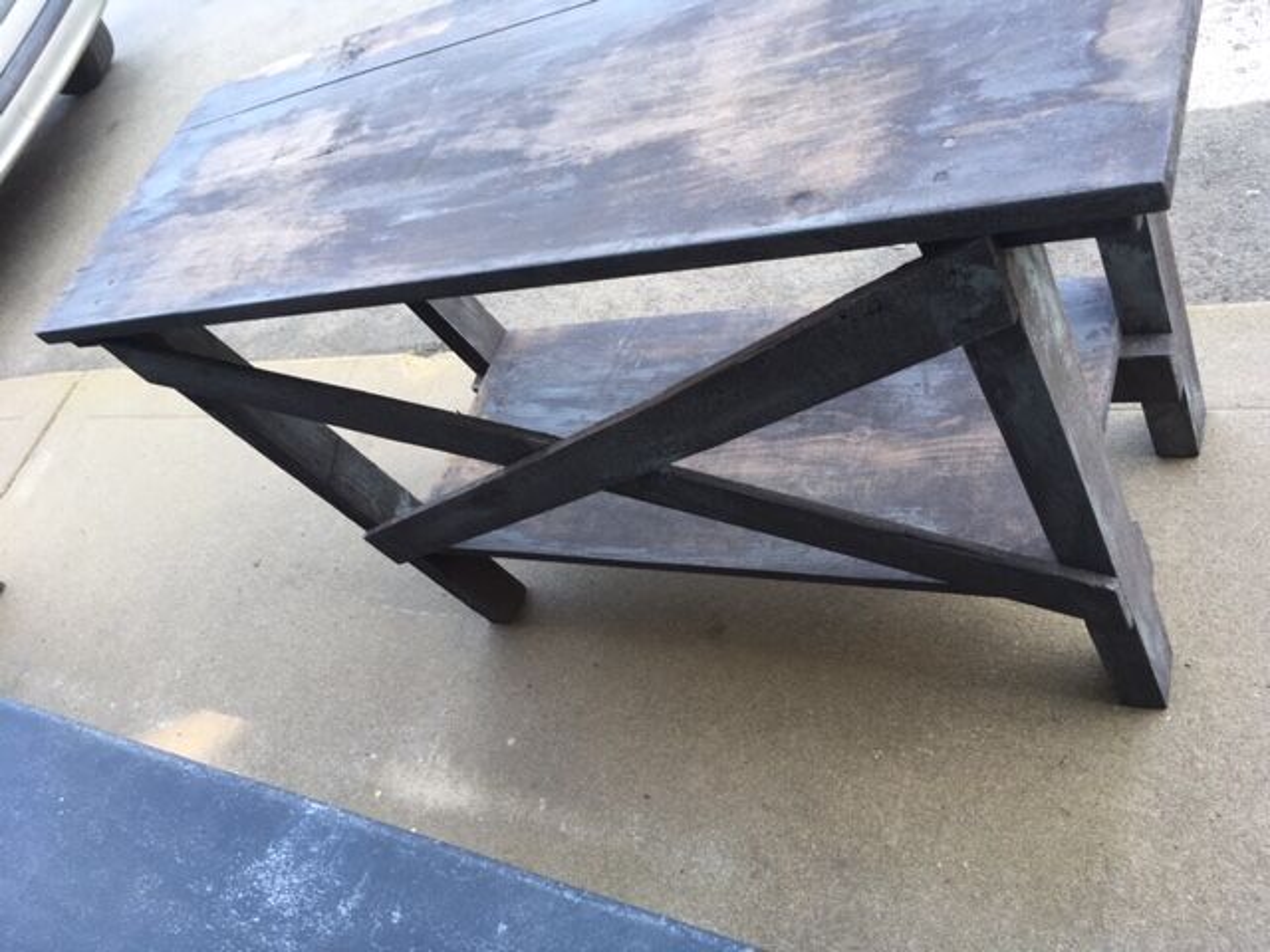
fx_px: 1064
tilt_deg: -43.5
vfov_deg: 48.2
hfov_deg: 61.7
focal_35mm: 29
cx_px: 635
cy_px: 476
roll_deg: +41.6
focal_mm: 4.15
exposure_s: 1/100
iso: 32
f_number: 2.2
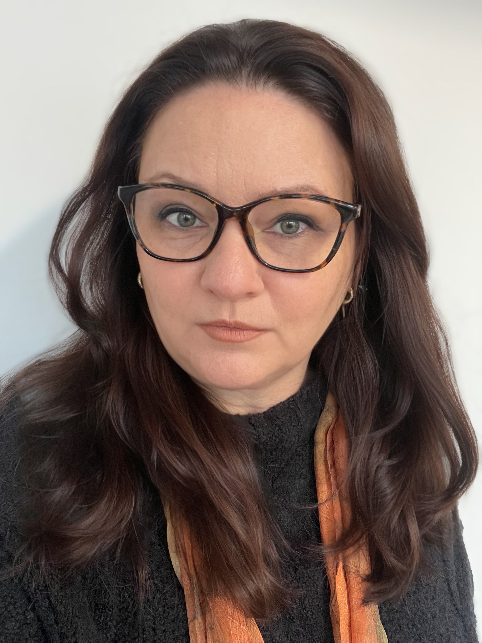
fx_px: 557
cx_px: 241
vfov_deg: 60.0
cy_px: 322
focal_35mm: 30
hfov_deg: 46.8
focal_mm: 2.71
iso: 320
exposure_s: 1/60
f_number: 2.2
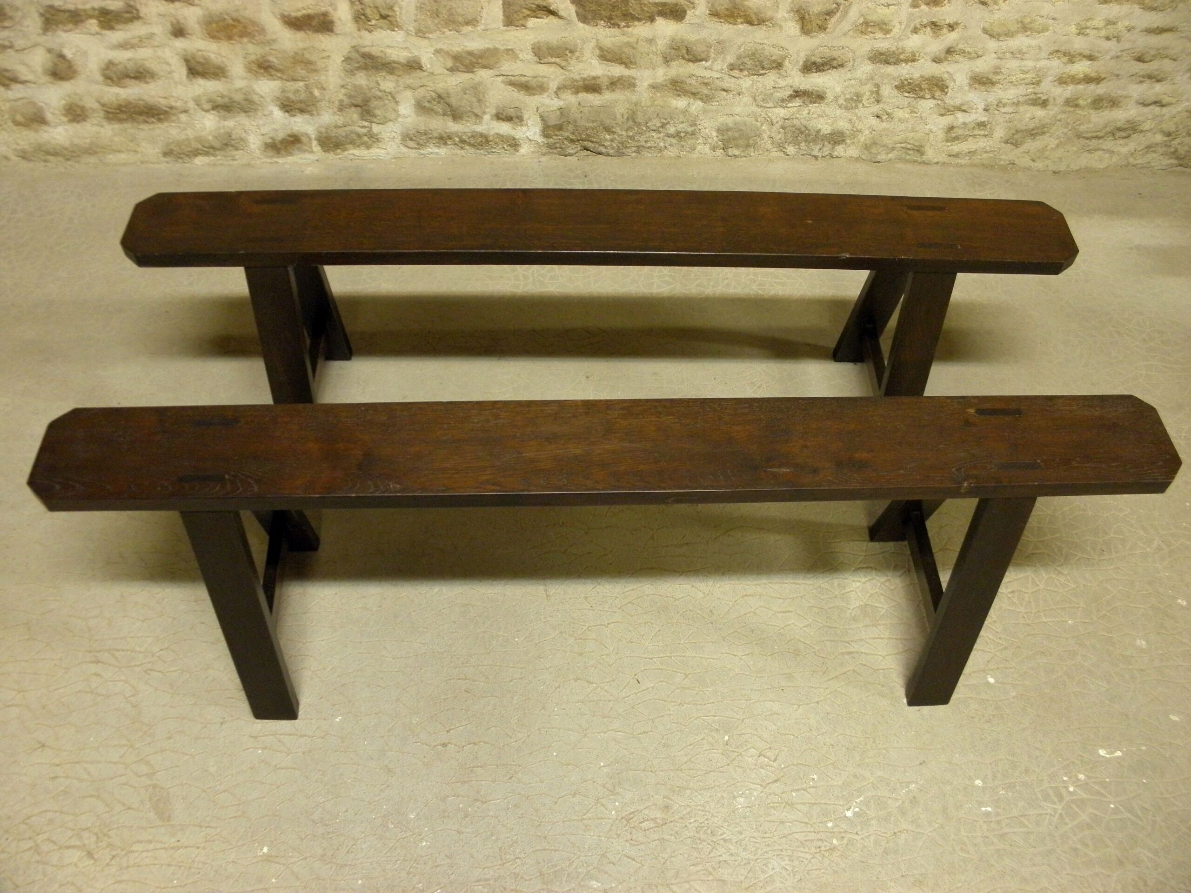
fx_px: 963
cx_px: 596
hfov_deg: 63.4
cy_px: 446
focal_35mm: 28
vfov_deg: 49.7
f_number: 3.5
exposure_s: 1/8
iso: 320
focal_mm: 5
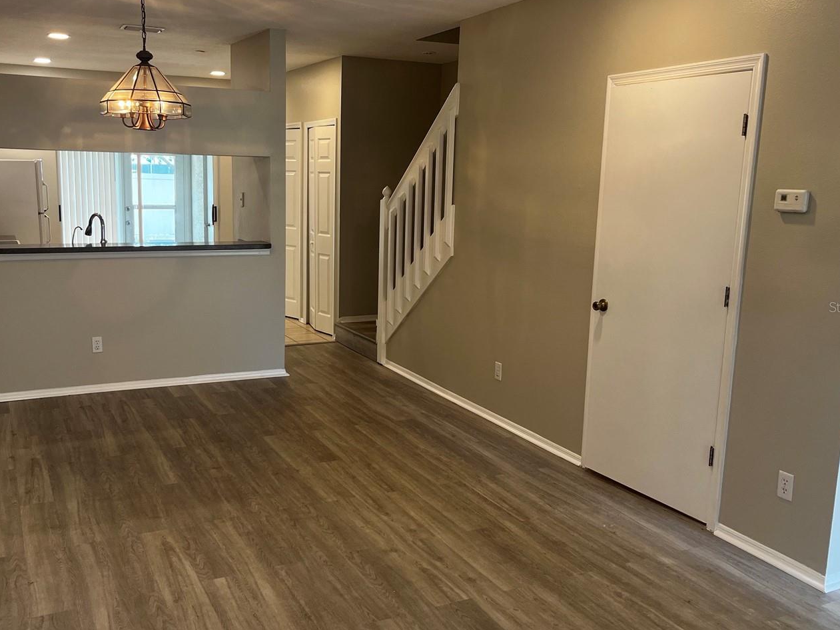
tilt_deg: -9.9
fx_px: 801
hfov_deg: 55.2
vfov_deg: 42.9
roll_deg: -0.5
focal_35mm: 33
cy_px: 307
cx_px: 359
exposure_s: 1/60
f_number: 1.6
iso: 80
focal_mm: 5.1
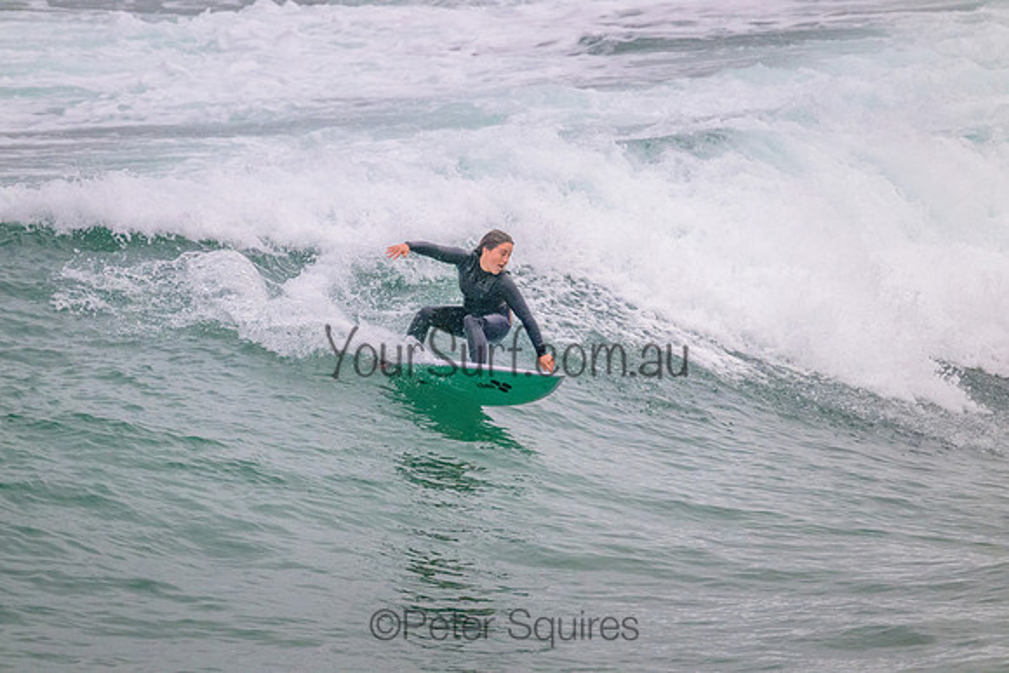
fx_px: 22426
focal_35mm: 800
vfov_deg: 1.7
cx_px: 504
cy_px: 336
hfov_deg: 2.6
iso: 5000
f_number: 11
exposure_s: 1/1250
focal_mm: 800
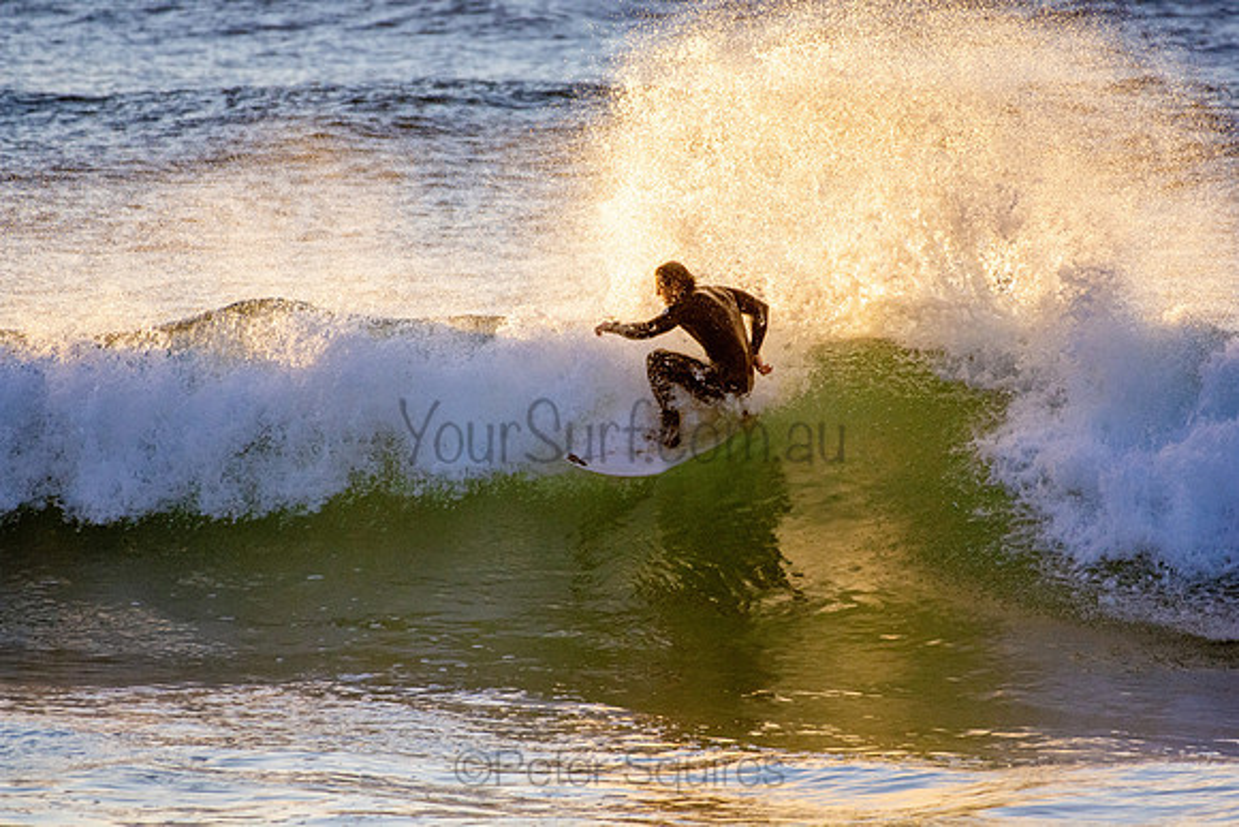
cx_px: 620
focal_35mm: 750
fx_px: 25817
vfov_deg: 1.8
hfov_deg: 2.7
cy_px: 414
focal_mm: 500
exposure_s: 1/2000
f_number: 5.6
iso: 900
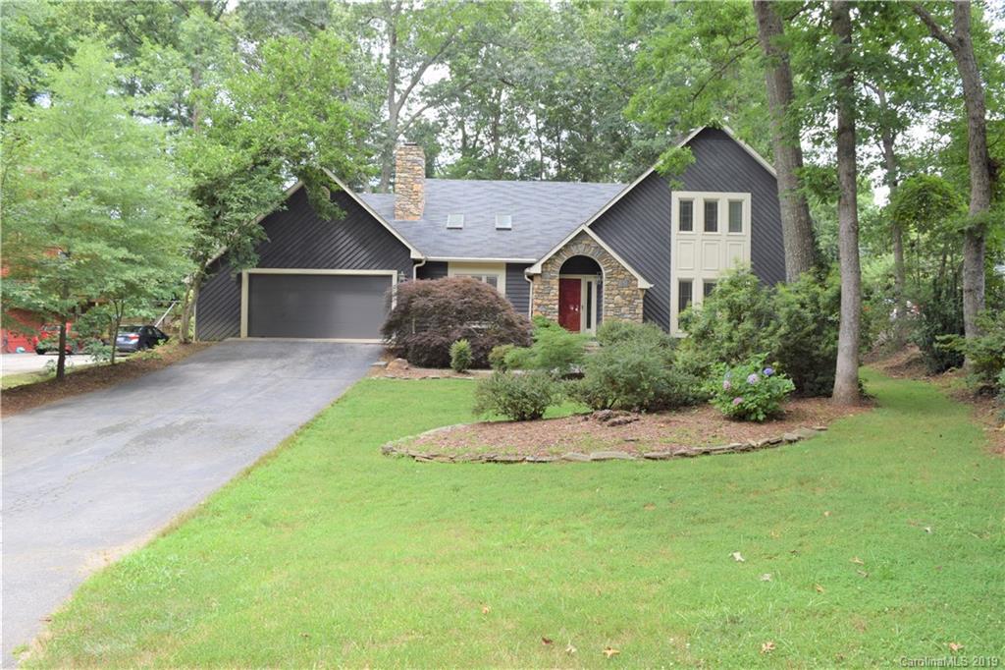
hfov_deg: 67.4
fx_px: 753
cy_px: 335
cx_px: 502
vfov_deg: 47.9
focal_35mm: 27
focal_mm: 18
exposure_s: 1/200
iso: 400
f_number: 7.1
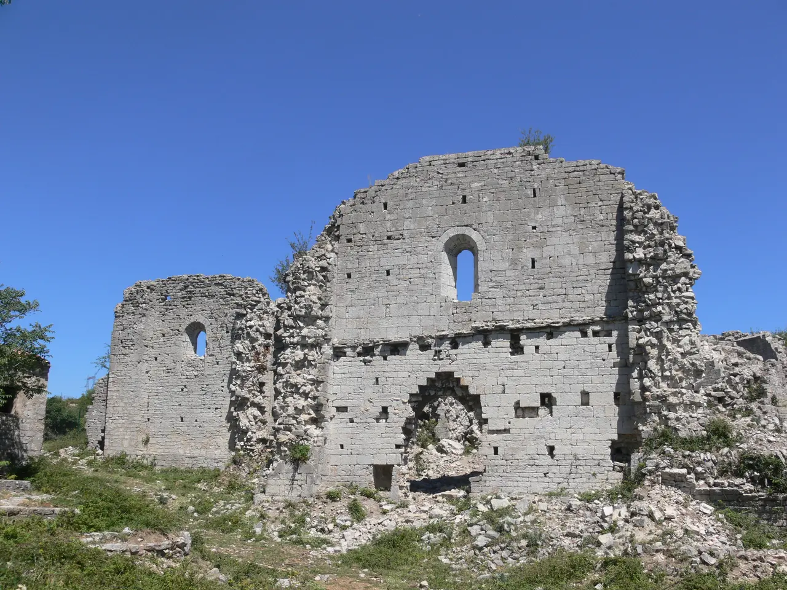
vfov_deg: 40.7
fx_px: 796
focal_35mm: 35
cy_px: 295
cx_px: 394
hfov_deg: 52.6
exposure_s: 1/400
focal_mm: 7.4
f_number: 5.6
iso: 80
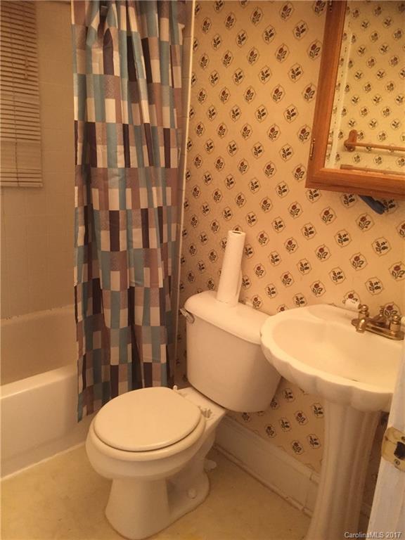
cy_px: 270
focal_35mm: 29
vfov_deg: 61.7
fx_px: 452
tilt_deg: -15.8
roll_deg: -3.0
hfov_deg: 48.2
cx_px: 202
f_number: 2.2
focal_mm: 4.15
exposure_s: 1/15
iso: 250
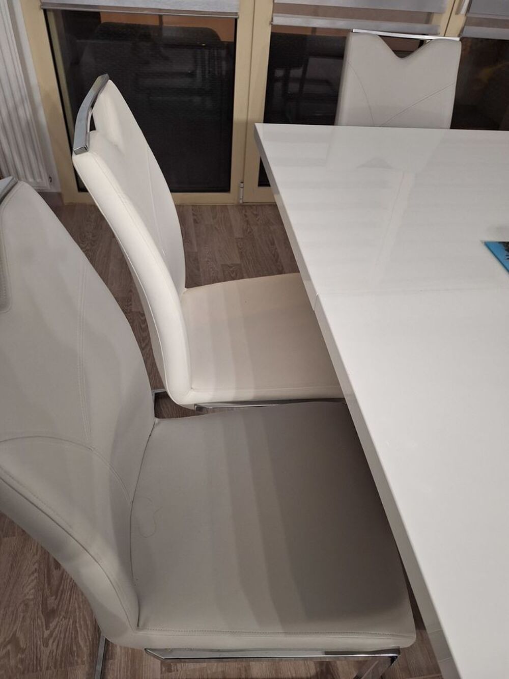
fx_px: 451
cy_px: 340
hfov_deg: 58.9
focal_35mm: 23
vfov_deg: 73.9
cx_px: 254
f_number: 1.8
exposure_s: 1/25
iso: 320
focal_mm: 5.54
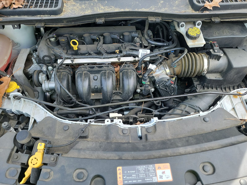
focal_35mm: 24
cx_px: 124
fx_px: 171
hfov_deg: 71.6
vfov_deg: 56.8
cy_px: 92
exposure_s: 1/131
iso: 50
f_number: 1.8
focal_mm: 6.7
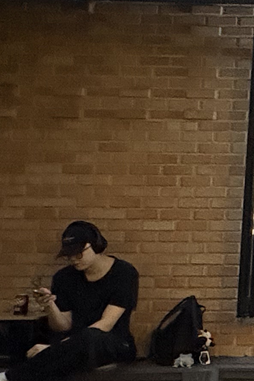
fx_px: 699
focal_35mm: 66
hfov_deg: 15.9
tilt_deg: +8.3
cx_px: 514
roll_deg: -0.3
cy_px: 150
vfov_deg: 30.4
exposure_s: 1/60
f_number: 2.2
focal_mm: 2.22
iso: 800
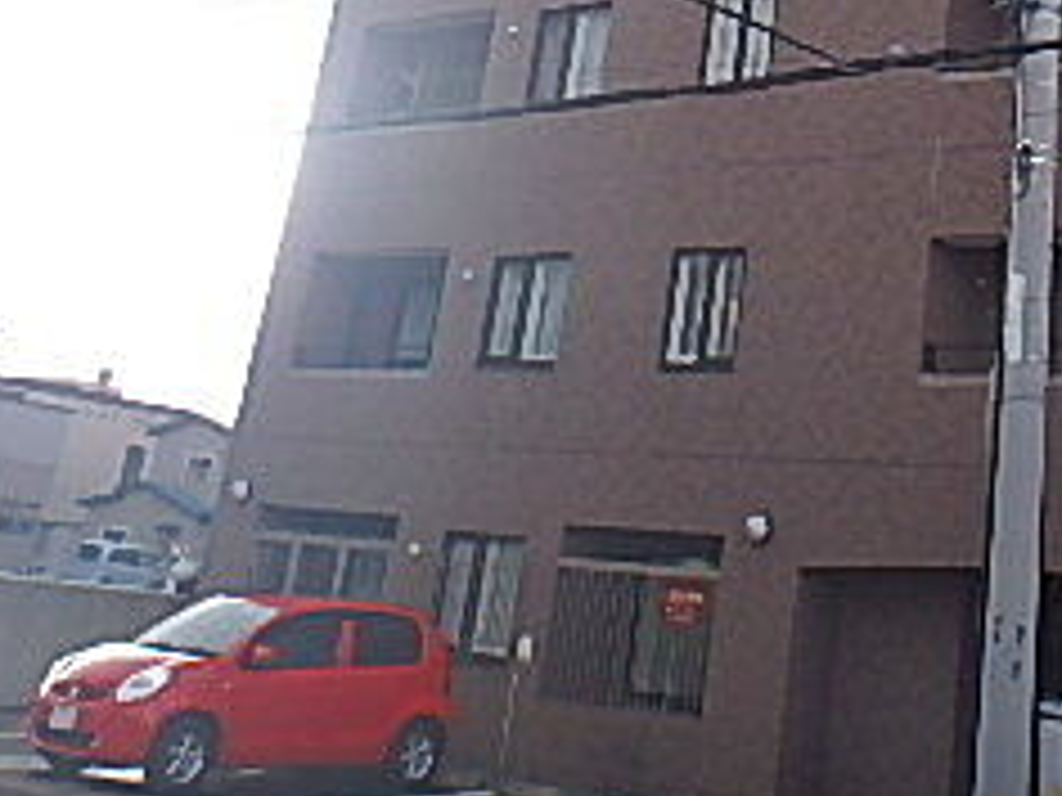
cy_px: -189
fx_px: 1749
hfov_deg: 32.4
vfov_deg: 23.2
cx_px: 918
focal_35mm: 57
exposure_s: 1/125
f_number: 3.5
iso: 125
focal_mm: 3.7
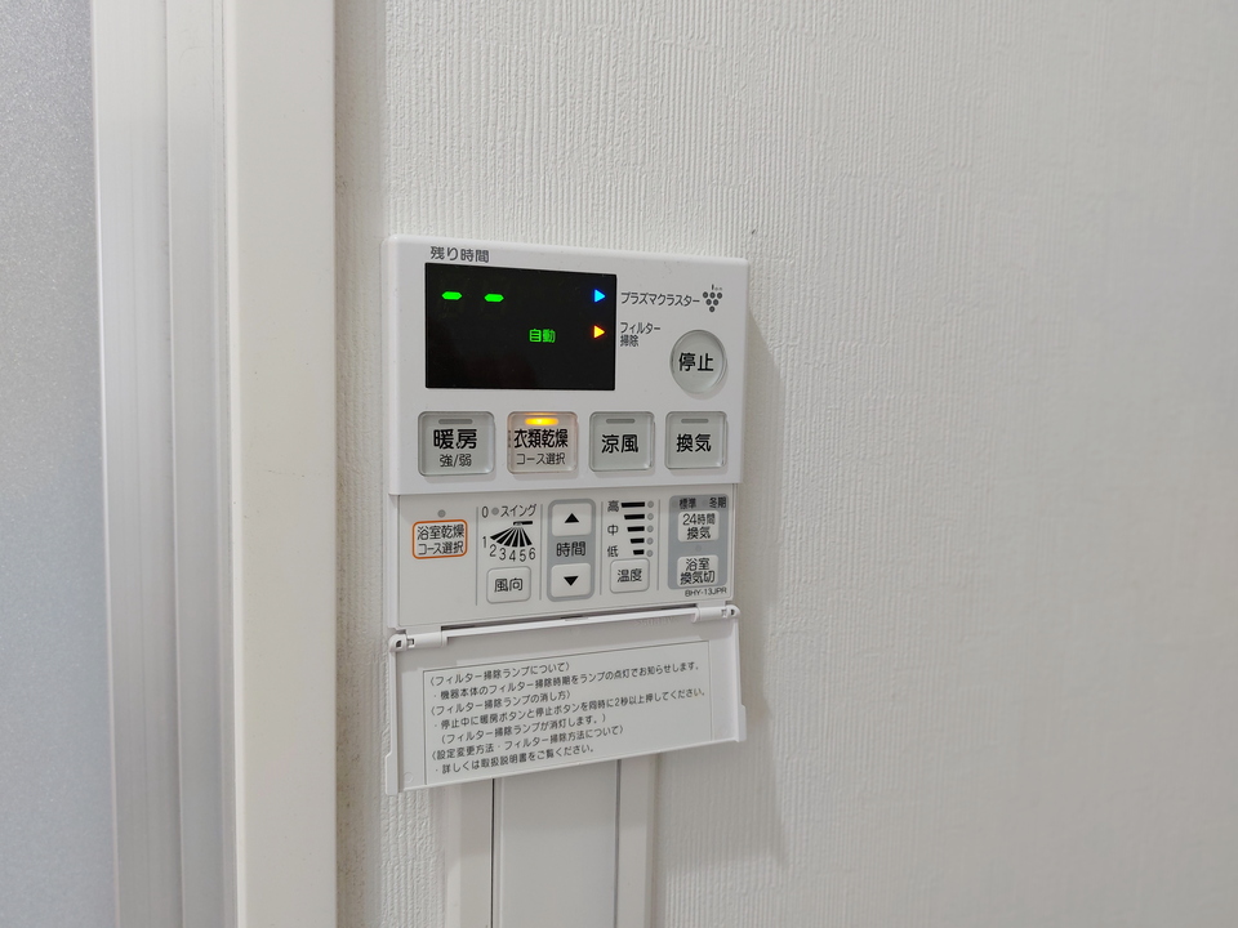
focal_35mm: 24
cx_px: 619
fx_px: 858
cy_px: 464
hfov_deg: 71.6
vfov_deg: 56.8
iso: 50
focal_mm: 5.23
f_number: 1.8
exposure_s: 1/24
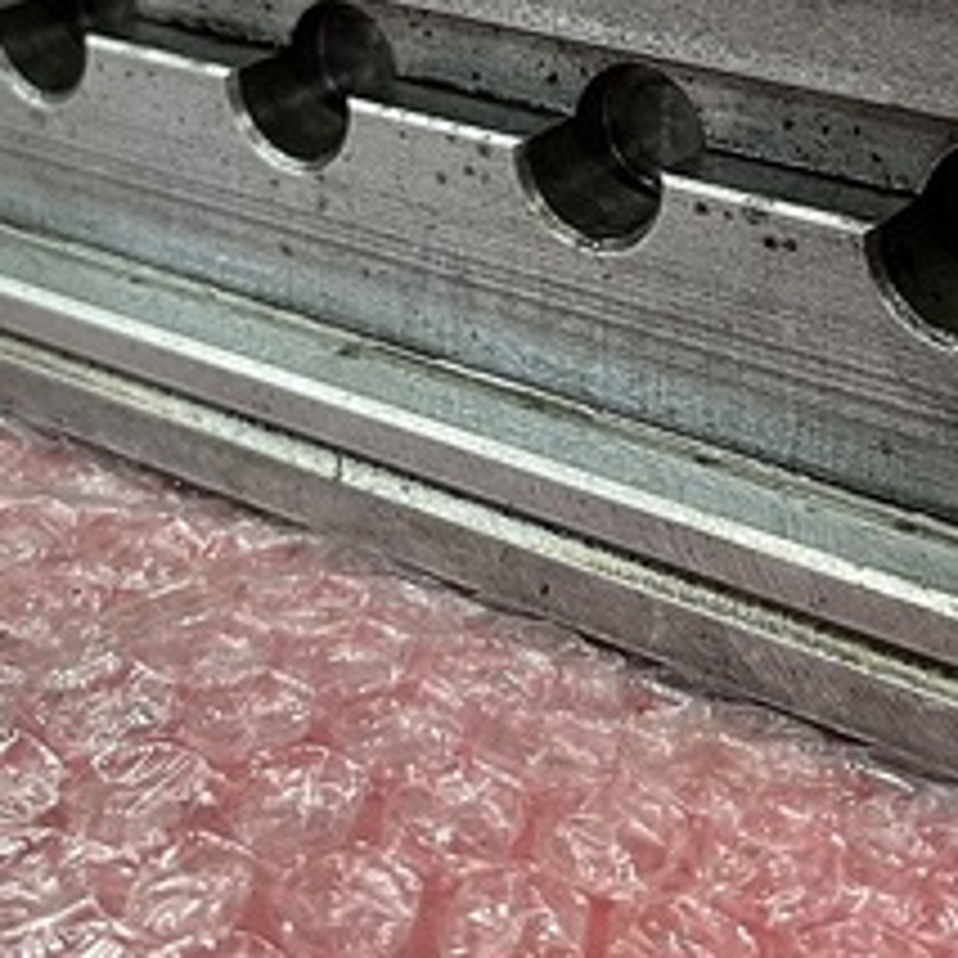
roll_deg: +1.4
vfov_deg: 24.3
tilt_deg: -20.4
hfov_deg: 25.0
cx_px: 540
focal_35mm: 69
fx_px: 2160
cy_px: 94
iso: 200
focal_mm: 5.1
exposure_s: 1/60
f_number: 1.6
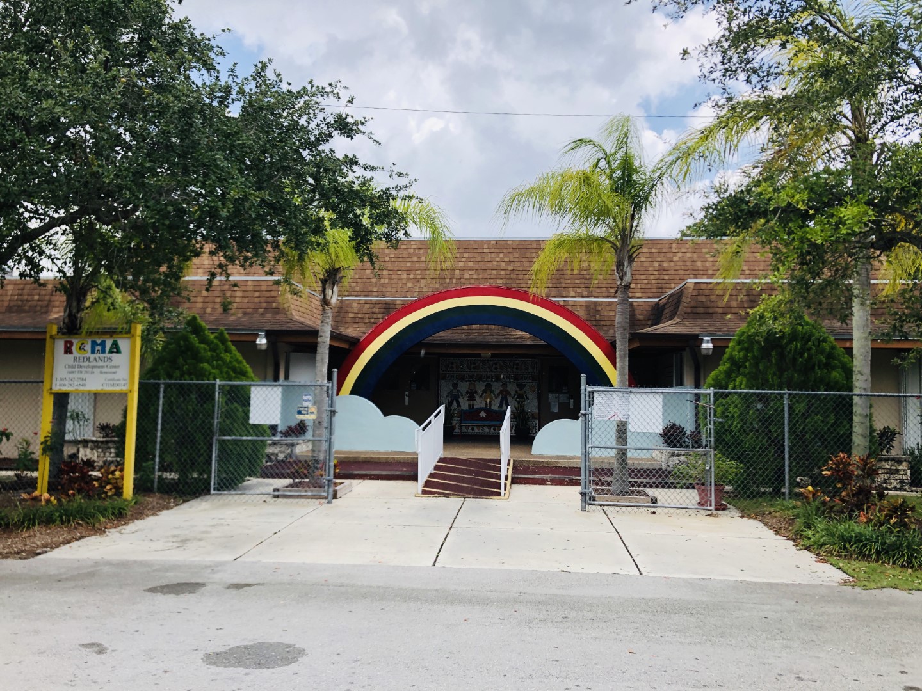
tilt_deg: +5.4
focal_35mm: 28
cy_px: 346
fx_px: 746
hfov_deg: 63.4
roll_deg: -1.6
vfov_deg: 49.7
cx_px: 461
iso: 20
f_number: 1.8
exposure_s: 1/1473
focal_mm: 3.99
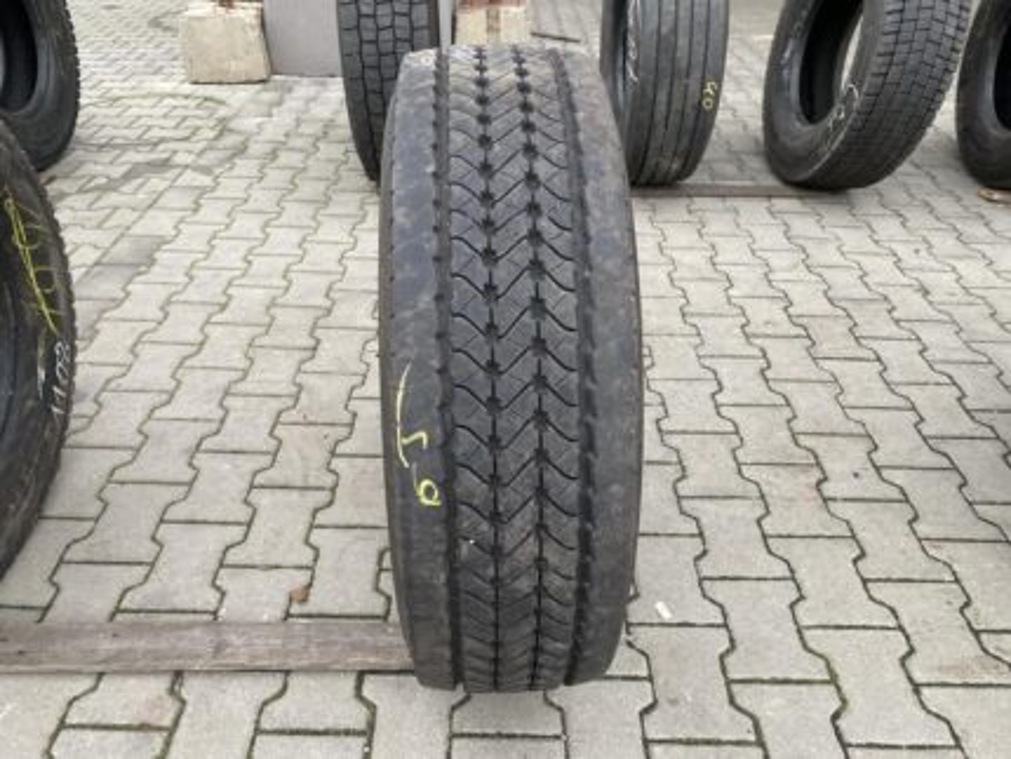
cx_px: 506
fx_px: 760
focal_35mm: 26
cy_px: 380
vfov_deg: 53.1
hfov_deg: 67.3
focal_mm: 4.25
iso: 100
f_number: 1.8
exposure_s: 1/121
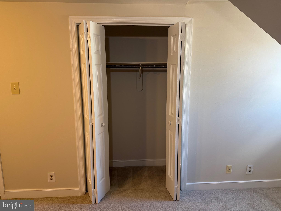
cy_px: 106
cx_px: 140
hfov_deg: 71.6
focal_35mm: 24
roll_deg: +0.3
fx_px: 195
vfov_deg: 56.8
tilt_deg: -10.0
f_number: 1.78
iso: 160
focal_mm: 6.76
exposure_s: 1/60
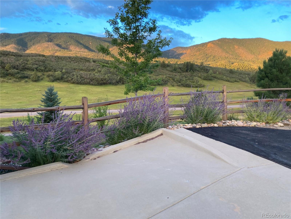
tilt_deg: -7.7
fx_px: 235
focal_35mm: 28
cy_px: 110
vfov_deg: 49.7
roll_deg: -0.3
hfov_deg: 63.4
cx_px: 146
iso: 80
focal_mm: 3.99
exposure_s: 1/87
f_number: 1.8
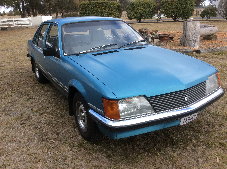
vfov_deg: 44.1
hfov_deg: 56.9
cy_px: 84
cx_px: 114
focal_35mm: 32
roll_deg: +3.3
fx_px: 210
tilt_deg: -19.3
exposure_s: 1/374
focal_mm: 3.3
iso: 32
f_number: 2.4
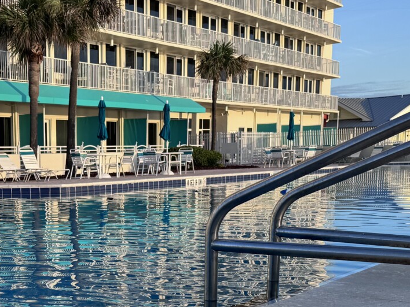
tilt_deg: -9.1
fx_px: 722
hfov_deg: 30.6
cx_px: 62
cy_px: 267
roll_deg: +1.4
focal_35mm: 61
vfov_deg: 23.5
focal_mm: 6.76
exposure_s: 1/1076
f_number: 1.78
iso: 80
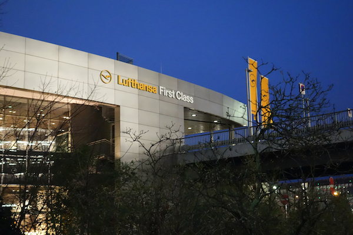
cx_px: 176
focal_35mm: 54
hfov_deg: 36.9
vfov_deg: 25.1
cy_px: 118
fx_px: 529
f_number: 3.5
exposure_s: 1/20
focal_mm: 20.19
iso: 3200
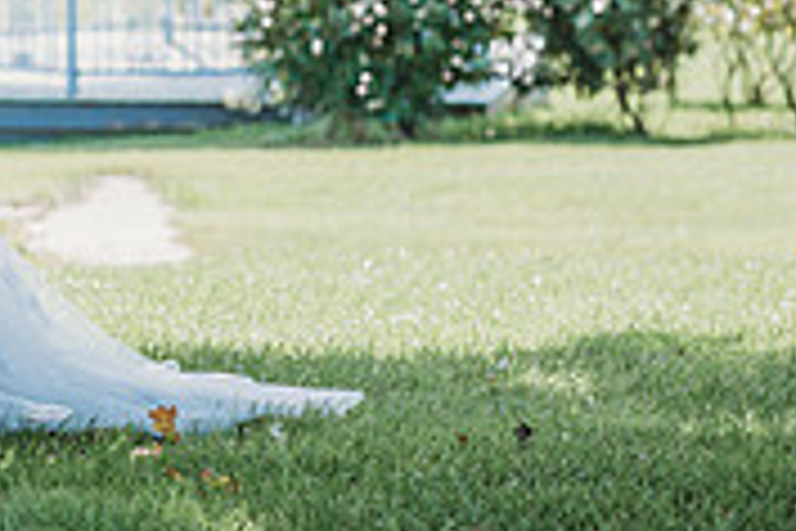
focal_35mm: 279
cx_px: -85
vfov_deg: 4.9
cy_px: -178
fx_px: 6169
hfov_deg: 7.3
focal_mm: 85
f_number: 4.5
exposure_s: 1/250
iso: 100
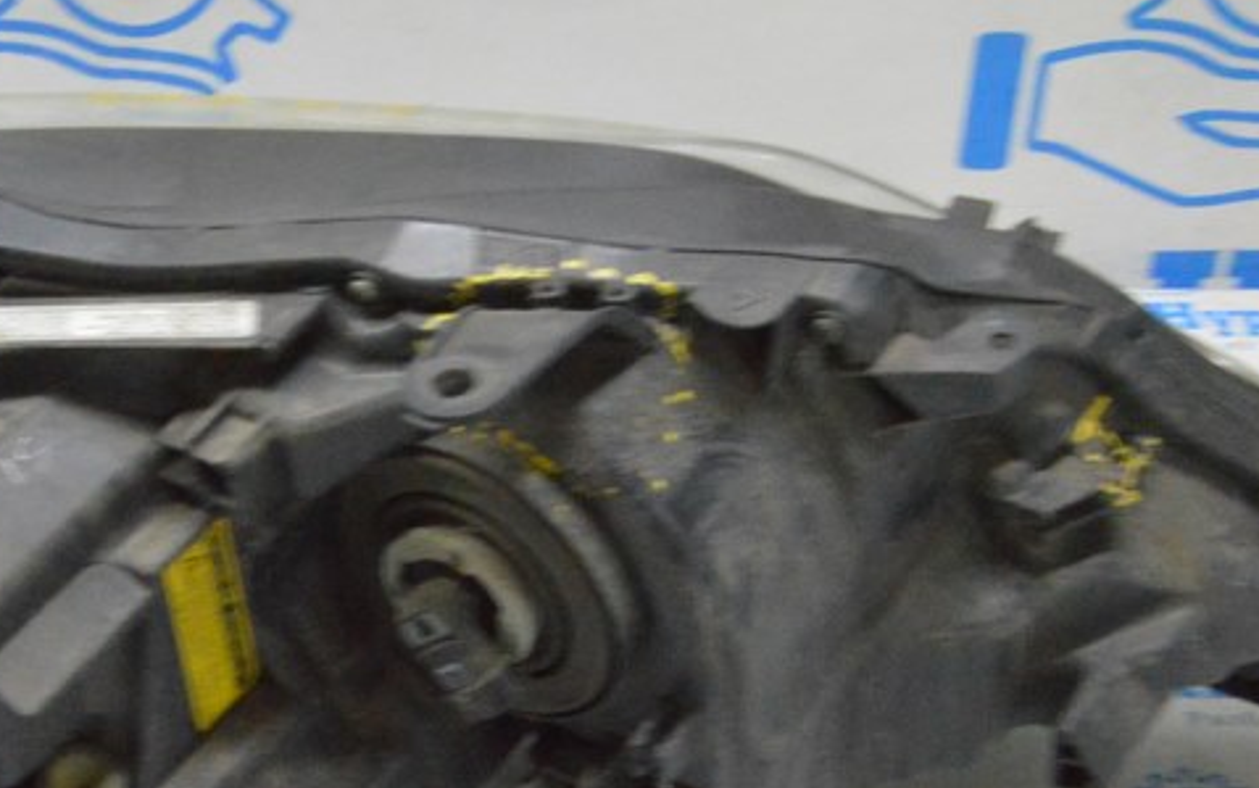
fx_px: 2471
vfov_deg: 18.1
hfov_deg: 28.2
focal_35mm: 72
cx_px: 340
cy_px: 428
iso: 6400
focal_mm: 22
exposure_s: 1/15
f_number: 20
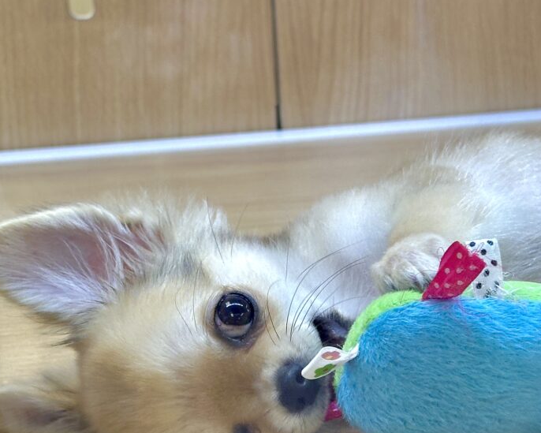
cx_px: 435
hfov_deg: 22.9
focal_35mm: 82
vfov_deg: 18.6
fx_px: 1313
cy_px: 301
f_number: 1.78
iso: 64
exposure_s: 1/176
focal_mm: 6.86
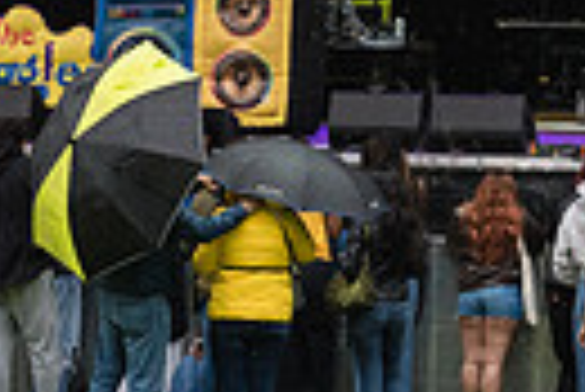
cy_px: -250
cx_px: 432
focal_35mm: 294
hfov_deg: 7.0
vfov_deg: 4.6
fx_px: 4783
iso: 2000
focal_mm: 66
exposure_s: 1/2000
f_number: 4.5
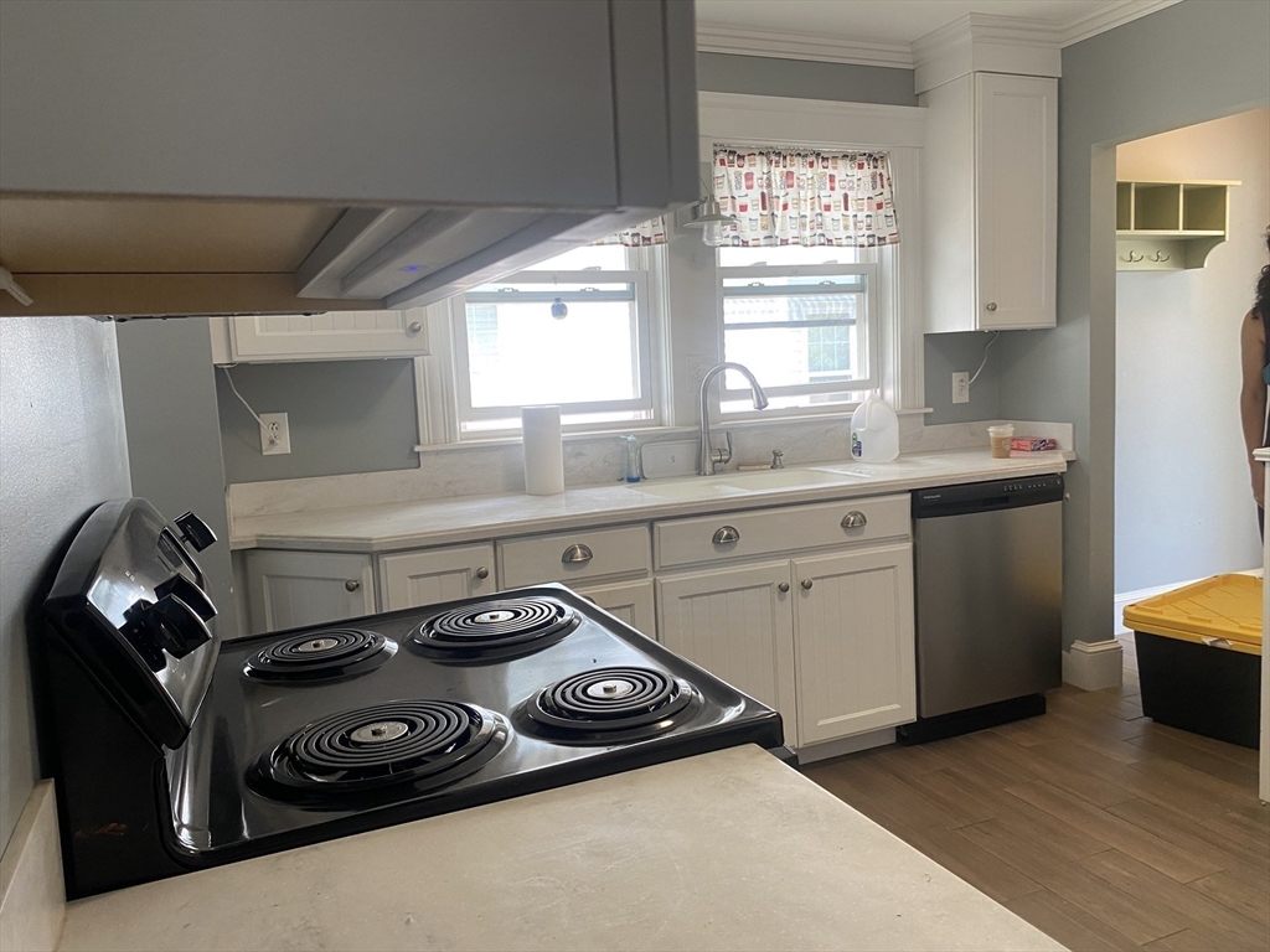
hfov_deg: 67.3
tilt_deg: -6.6
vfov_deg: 53.1
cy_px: 476
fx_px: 954
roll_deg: +2.2
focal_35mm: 26
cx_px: 635
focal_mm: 4.25
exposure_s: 1/60
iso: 80
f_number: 1.8
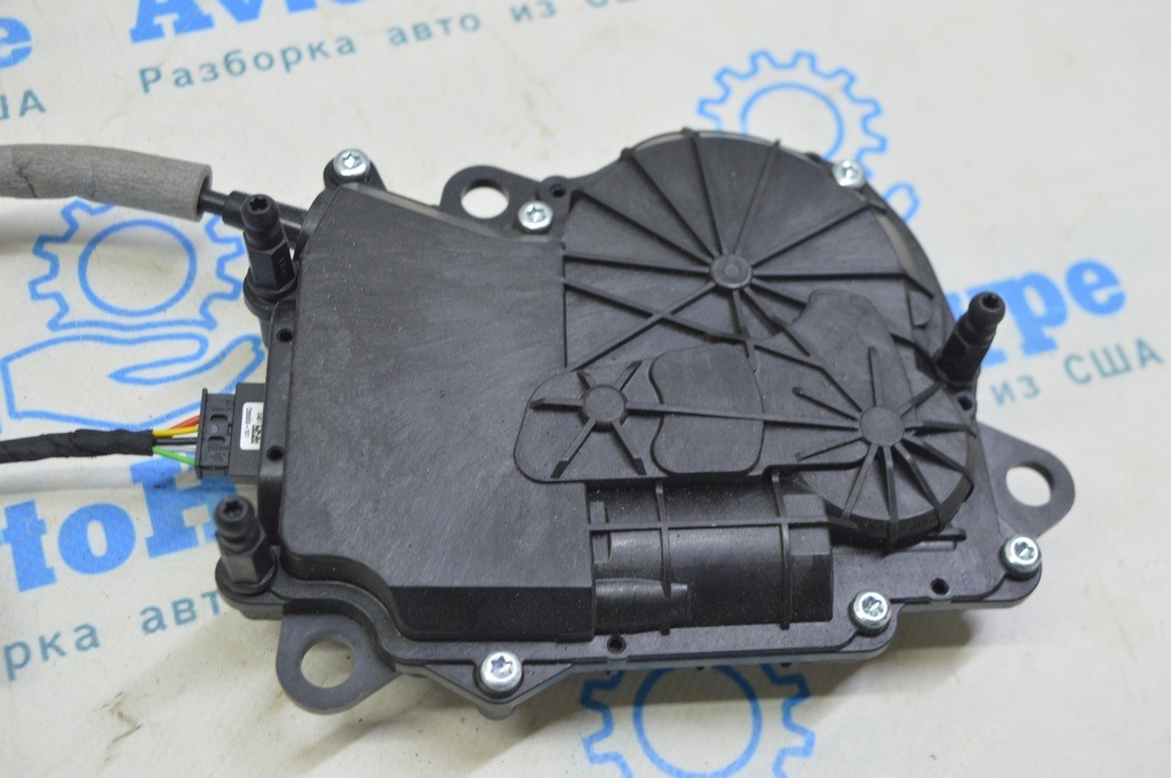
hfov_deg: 38.9
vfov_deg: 26.4
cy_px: 389
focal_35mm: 51
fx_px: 1658
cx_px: 586
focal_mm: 34
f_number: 5.6
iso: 400
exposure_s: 1/20
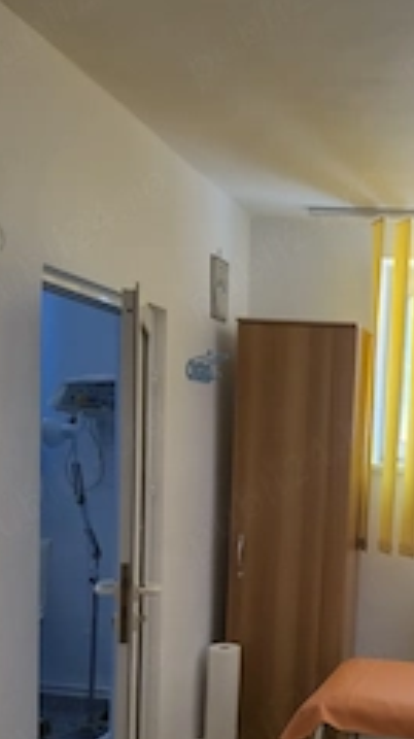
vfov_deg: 47.0
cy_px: 532
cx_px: 392
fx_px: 822
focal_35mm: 42
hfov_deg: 27.0
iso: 64
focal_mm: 5.4
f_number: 1.8
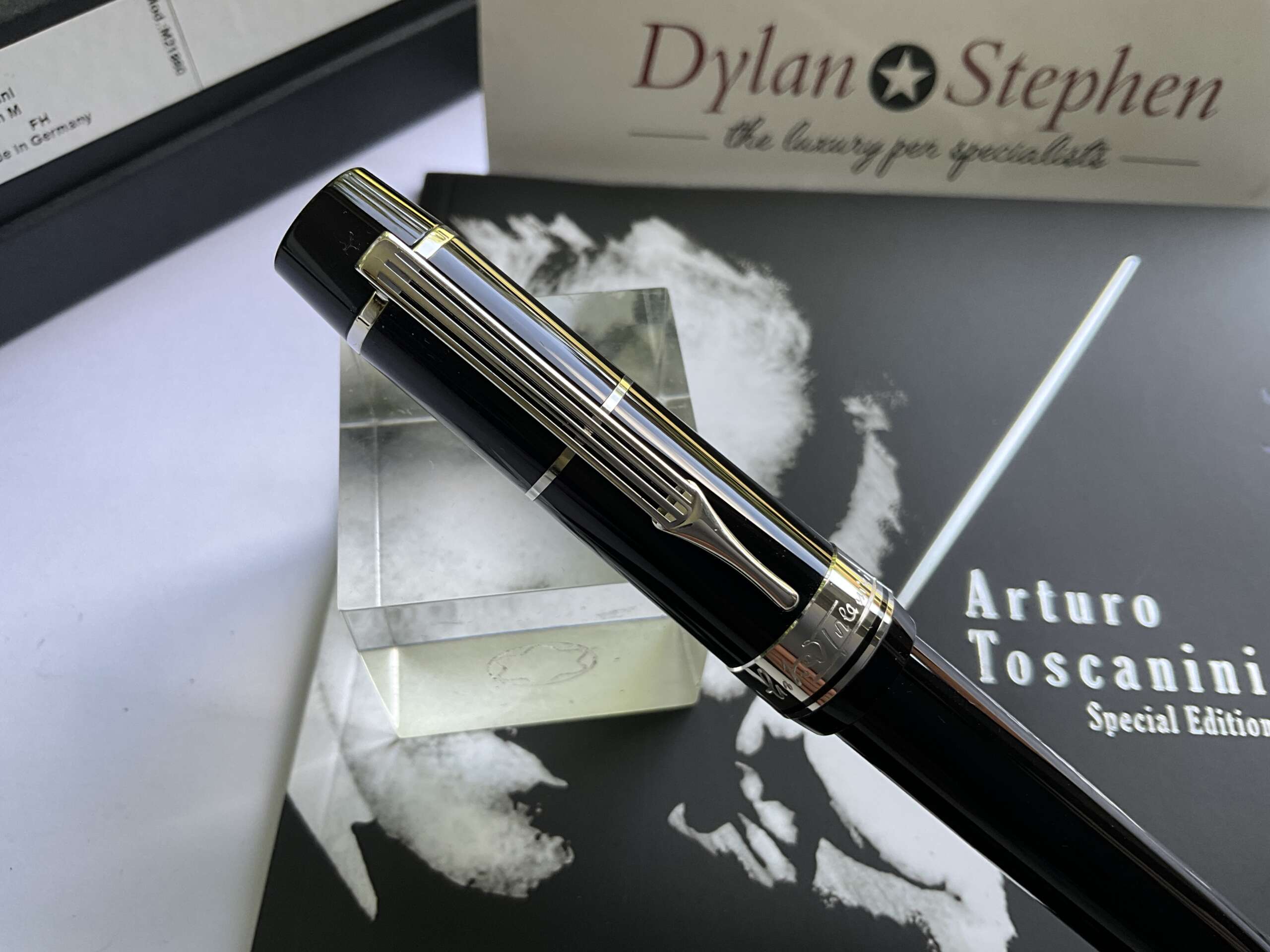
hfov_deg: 61.7
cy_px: 476
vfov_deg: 48.2
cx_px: 635
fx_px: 1064
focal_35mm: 29
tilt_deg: -58.9
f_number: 1.8
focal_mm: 3
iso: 32
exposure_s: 1/122
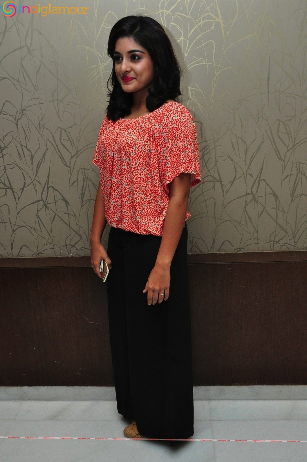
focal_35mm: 33
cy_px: 231
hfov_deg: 39.9
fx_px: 423
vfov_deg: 57.3
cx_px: 154
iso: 1250
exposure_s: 1/125
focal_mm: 22
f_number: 8
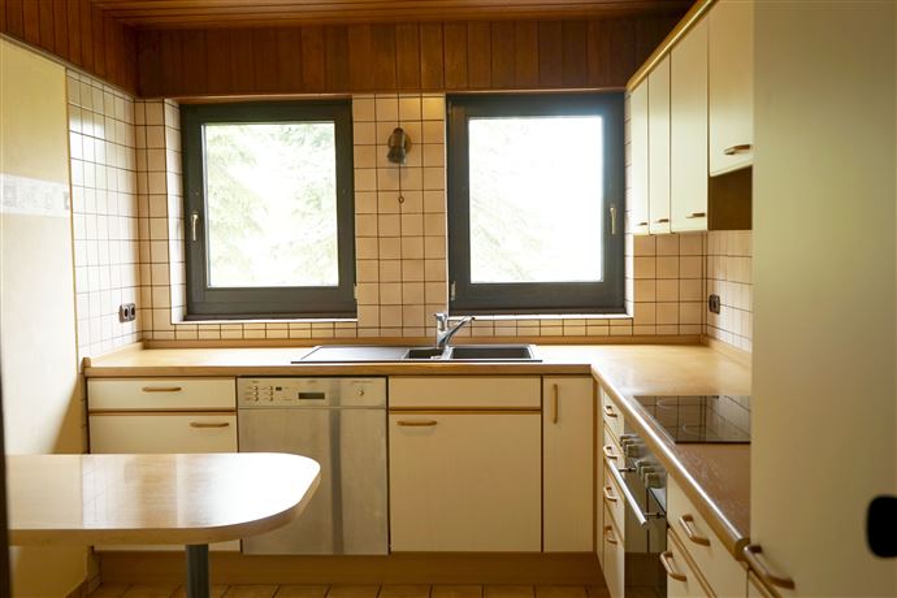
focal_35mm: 32
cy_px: 299
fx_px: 797
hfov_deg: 58.7
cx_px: 448
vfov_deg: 41.1
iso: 500
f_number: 5.6
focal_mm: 32
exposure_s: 1/40
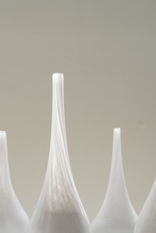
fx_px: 721
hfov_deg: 12.3
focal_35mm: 111
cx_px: 43
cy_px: 178
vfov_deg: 18.3
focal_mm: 72
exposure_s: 1/100
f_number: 9
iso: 400
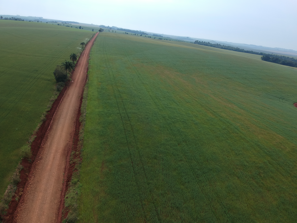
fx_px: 214
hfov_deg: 69.4
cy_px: 112
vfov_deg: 54.9
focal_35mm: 25
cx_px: 148
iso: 100
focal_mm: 4.49
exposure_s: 1/1000
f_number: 2.6
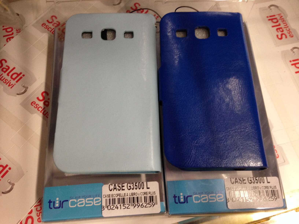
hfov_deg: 55.4
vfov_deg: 42.9
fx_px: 285
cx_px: 150
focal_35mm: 33
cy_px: 112
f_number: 2.4
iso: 200
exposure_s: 1/20
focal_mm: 4.12
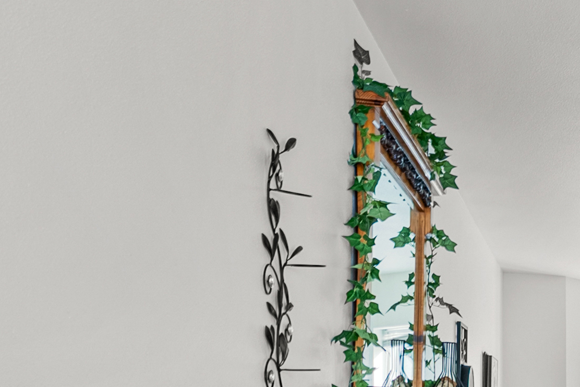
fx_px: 983
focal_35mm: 61
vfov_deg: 20.8
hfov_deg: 22.3
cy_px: 463
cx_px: 1001
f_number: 10
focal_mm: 16
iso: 100
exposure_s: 1.6
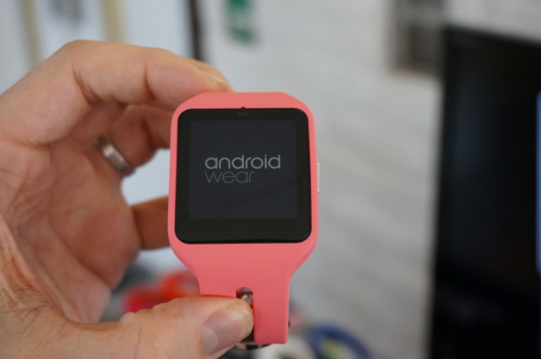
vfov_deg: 23.1
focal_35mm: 58
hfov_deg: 34.2
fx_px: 878
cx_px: 270
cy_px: 180
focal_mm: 39
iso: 1600
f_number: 5.6
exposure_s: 1/60
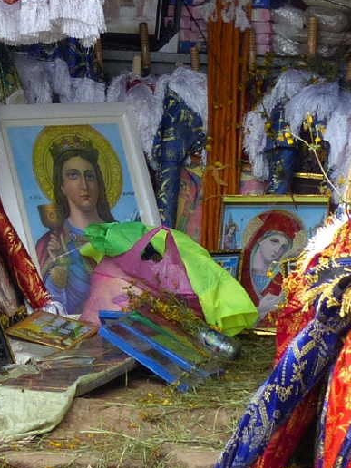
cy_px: 100
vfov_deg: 15.3
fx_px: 1731
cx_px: 67
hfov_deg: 11.5
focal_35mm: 128
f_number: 4
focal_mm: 11.9
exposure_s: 1/250
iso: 100
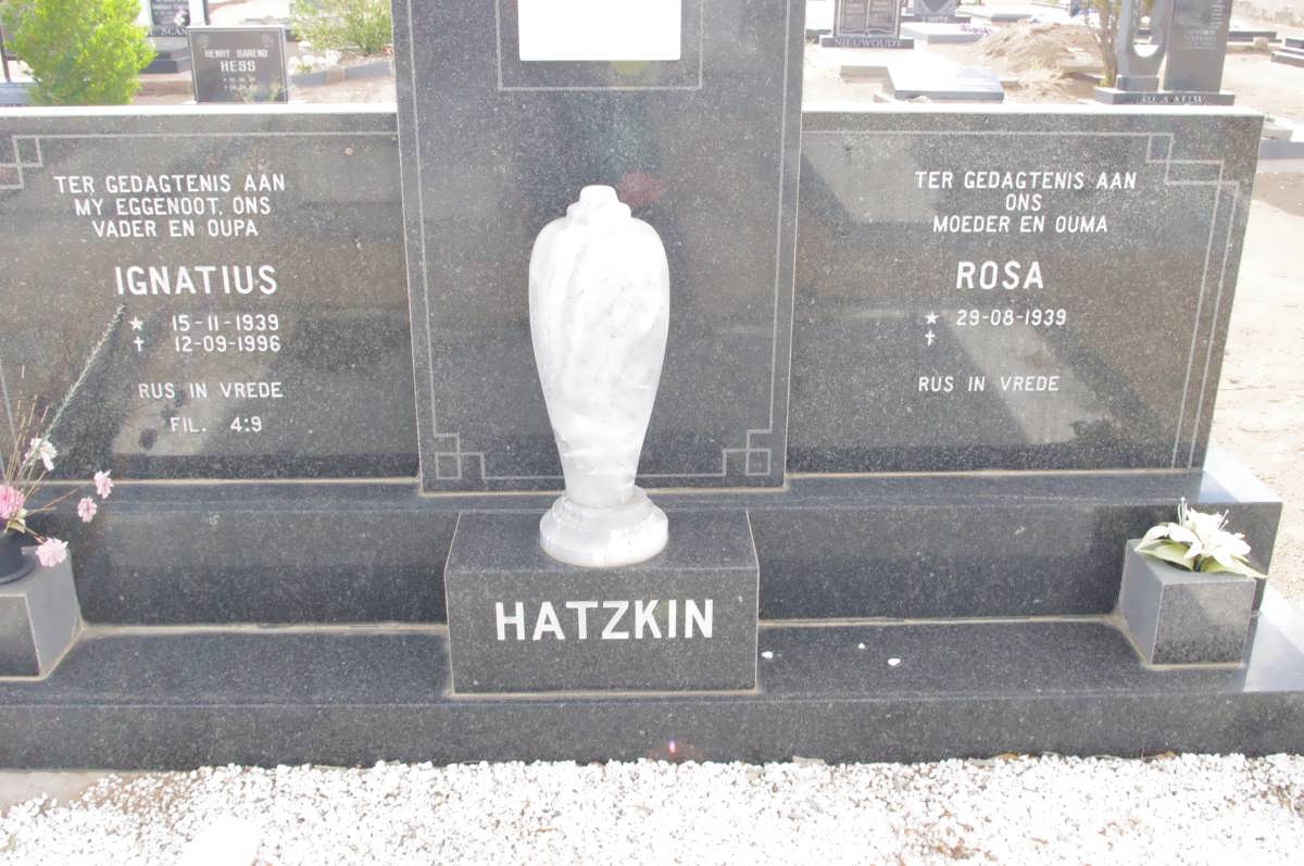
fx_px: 1230
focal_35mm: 34
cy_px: 433
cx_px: 652
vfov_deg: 38.8
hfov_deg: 55.9
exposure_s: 1/125
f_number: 11
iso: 800
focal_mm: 23.13
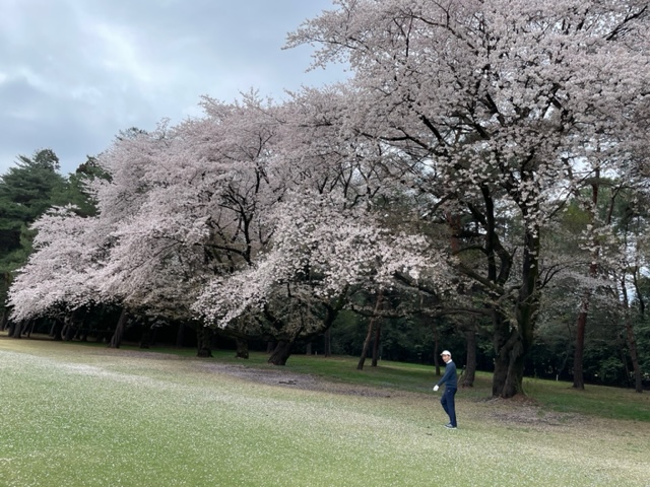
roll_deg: -3.7
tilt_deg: +11.4
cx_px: 325
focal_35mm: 26
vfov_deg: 53.1
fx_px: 488
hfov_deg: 67.3
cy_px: 244
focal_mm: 4.2
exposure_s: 1/1473
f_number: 1.6
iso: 32
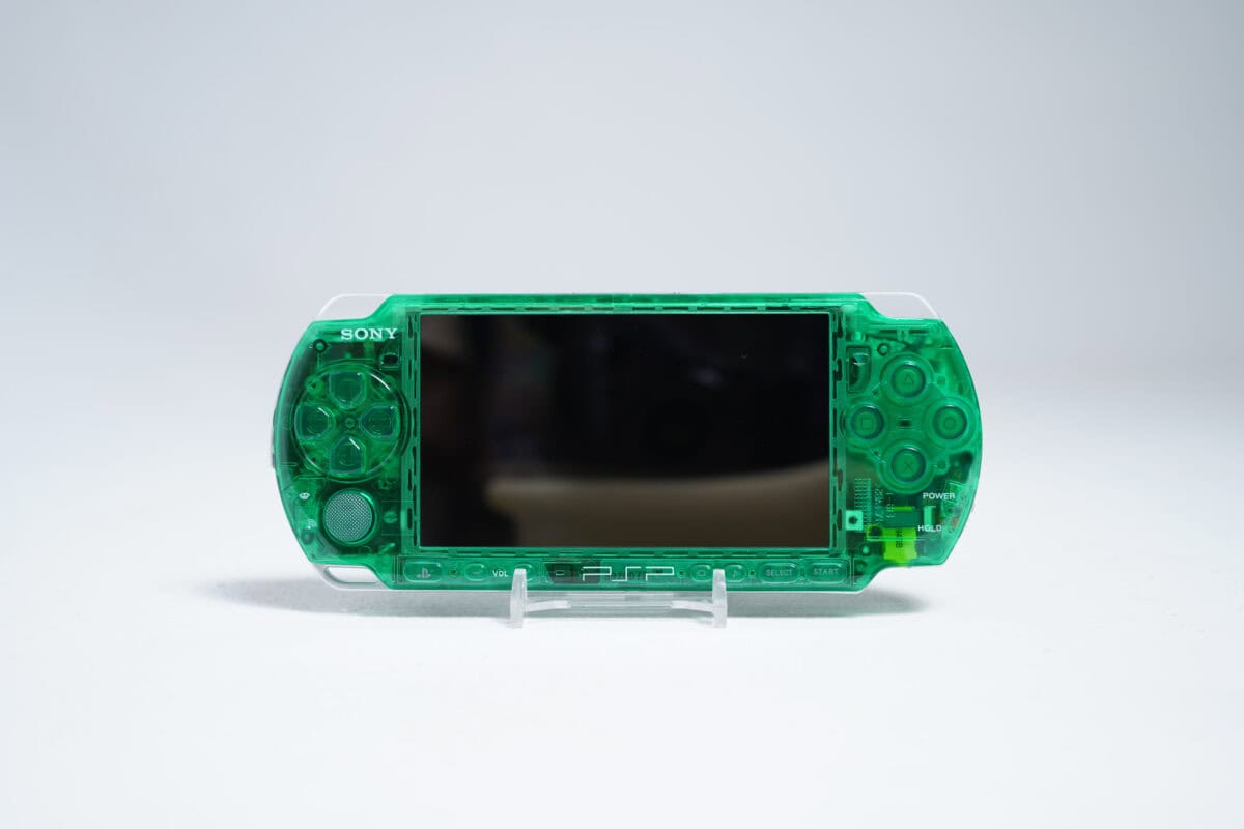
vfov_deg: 28.6
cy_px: 414
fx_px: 1624
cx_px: 622
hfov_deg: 41.9
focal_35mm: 47
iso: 200
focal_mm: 47
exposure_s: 1/13
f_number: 4.5
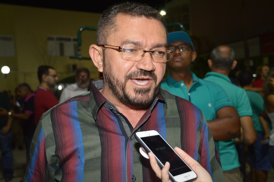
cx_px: 137
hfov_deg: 48.0
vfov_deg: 33.0
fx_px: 308
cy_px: 91
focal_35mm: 40
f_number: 4
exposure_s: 1/60
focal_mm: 27
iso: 560
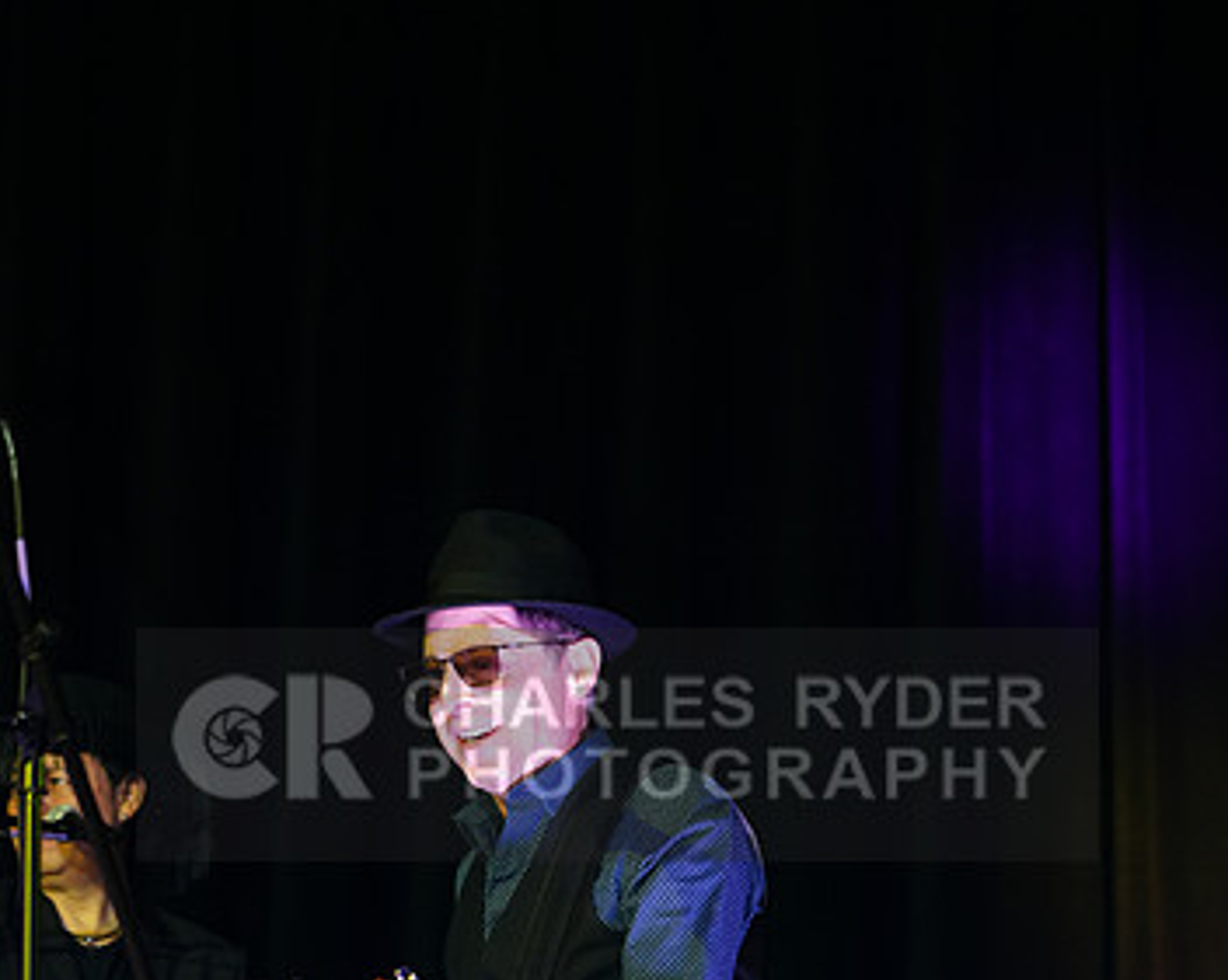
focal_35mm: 161
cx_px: 619
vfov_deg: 9.6
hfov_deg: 12.0
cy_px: 746
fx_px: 5847
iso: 1600
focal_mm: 104
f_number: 4
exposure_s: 1/250
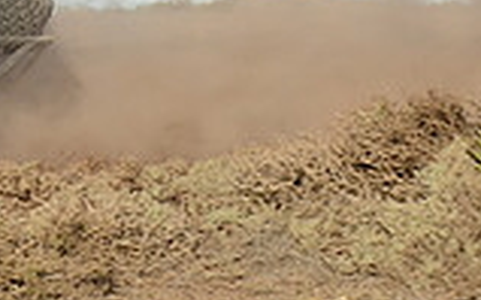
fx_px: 2776
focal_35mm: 212
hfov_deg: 9.5
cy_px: -164
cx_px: -342
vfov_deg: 6.1
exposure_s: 1/500
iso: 200
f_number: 7.1
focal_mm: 38
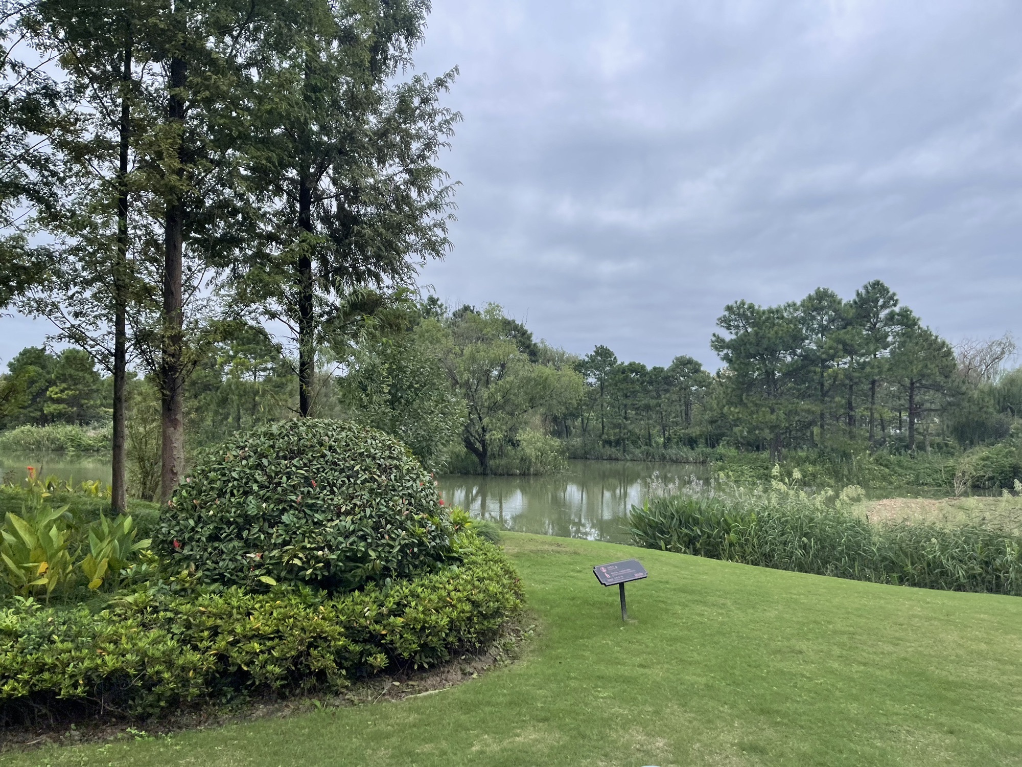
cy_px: 384
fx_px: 768
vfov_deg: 53.1
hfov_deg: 67.3
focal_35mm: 26
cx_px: 511
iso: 32
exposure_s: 1/1098
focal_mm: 5.1
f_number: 1.6
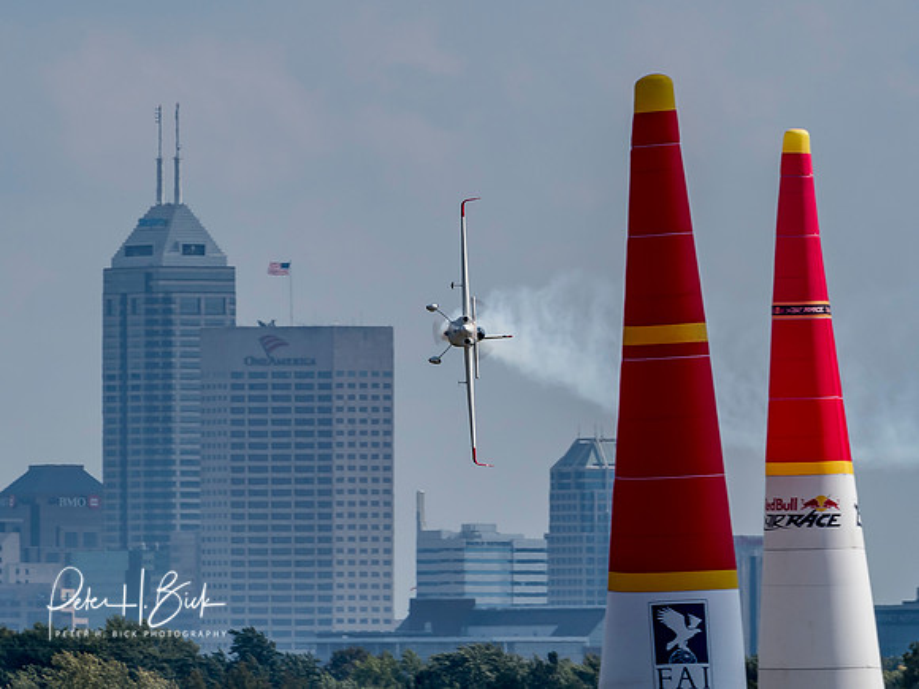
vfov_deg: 1.8
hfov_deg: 2.4
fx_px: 21673
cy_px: 348
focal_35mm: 816
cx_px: 383
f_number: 11
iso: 200
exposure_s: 1/400
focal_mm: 280
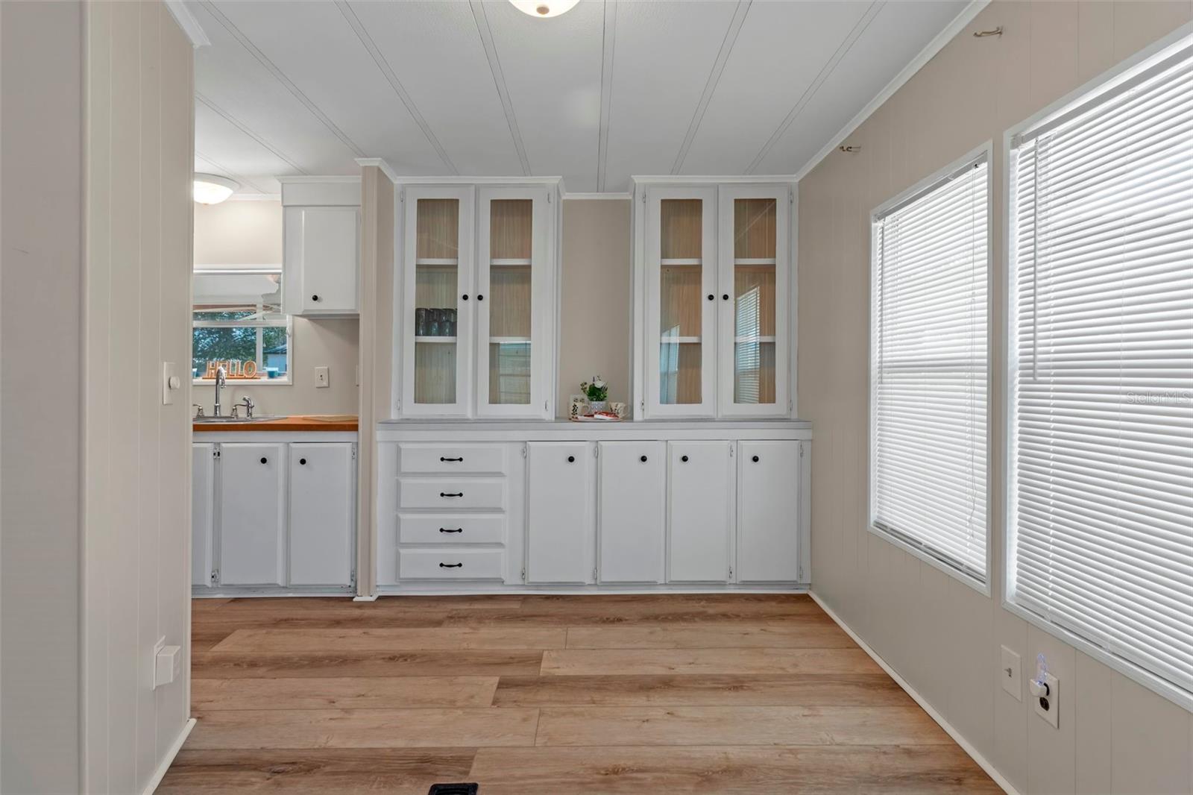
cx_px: 596
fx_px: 596
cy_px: 398
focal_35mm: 18
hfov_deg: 90.0
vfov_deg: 67.4
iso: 800
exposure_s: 1/4
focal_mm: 12
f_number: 9.5
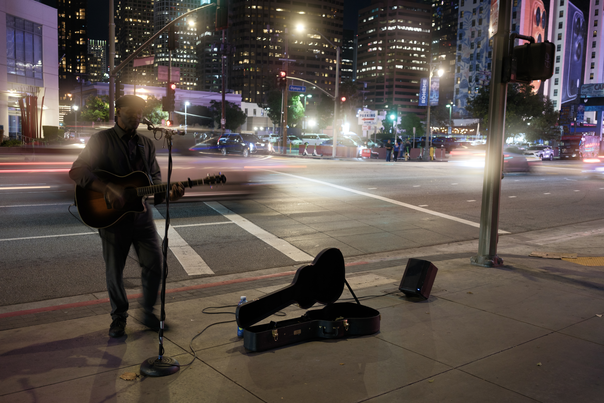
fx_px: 587
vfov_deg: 37.9
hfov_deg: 54.4
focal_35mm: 35
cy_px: 202
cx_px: 302
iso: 500
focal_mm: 23
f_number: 2.8
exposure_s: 1/5
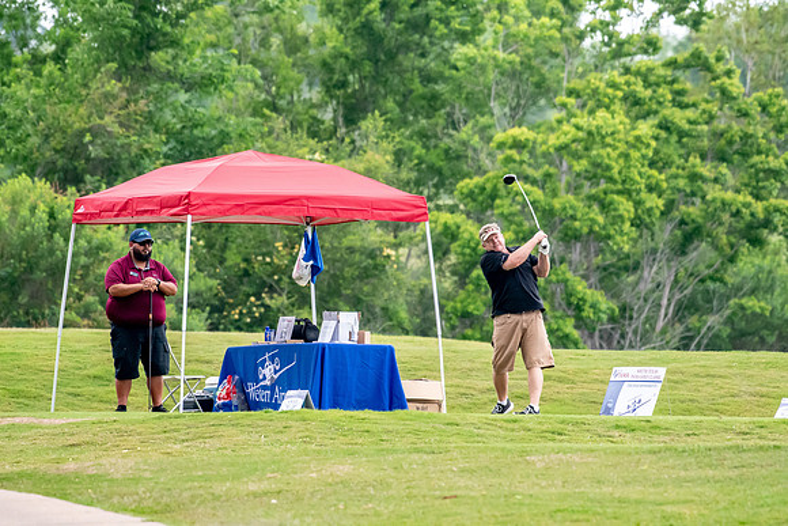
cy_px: 263
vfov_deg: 2.4
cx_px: 394
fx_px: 12807
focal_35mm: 585
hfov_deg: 3.5
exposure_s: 1/2000
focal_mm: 390
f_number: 5.6
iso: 2500
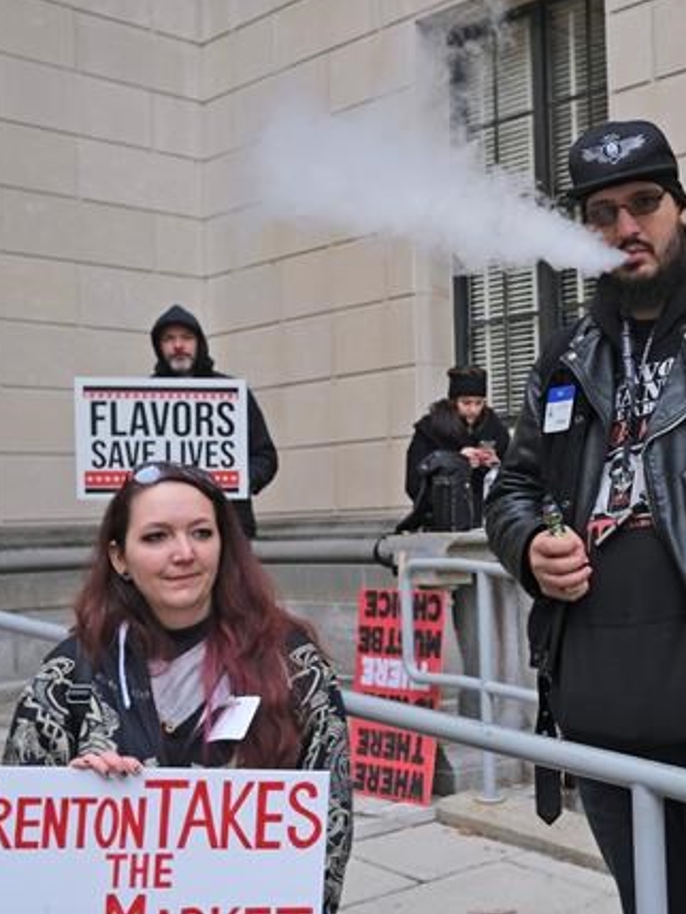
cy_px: 455
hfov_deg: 27.3
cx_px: 648
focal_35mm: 51
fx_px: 1347
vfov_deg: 37.5
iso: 400
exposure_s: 1/210
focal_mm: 23
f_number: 5.6
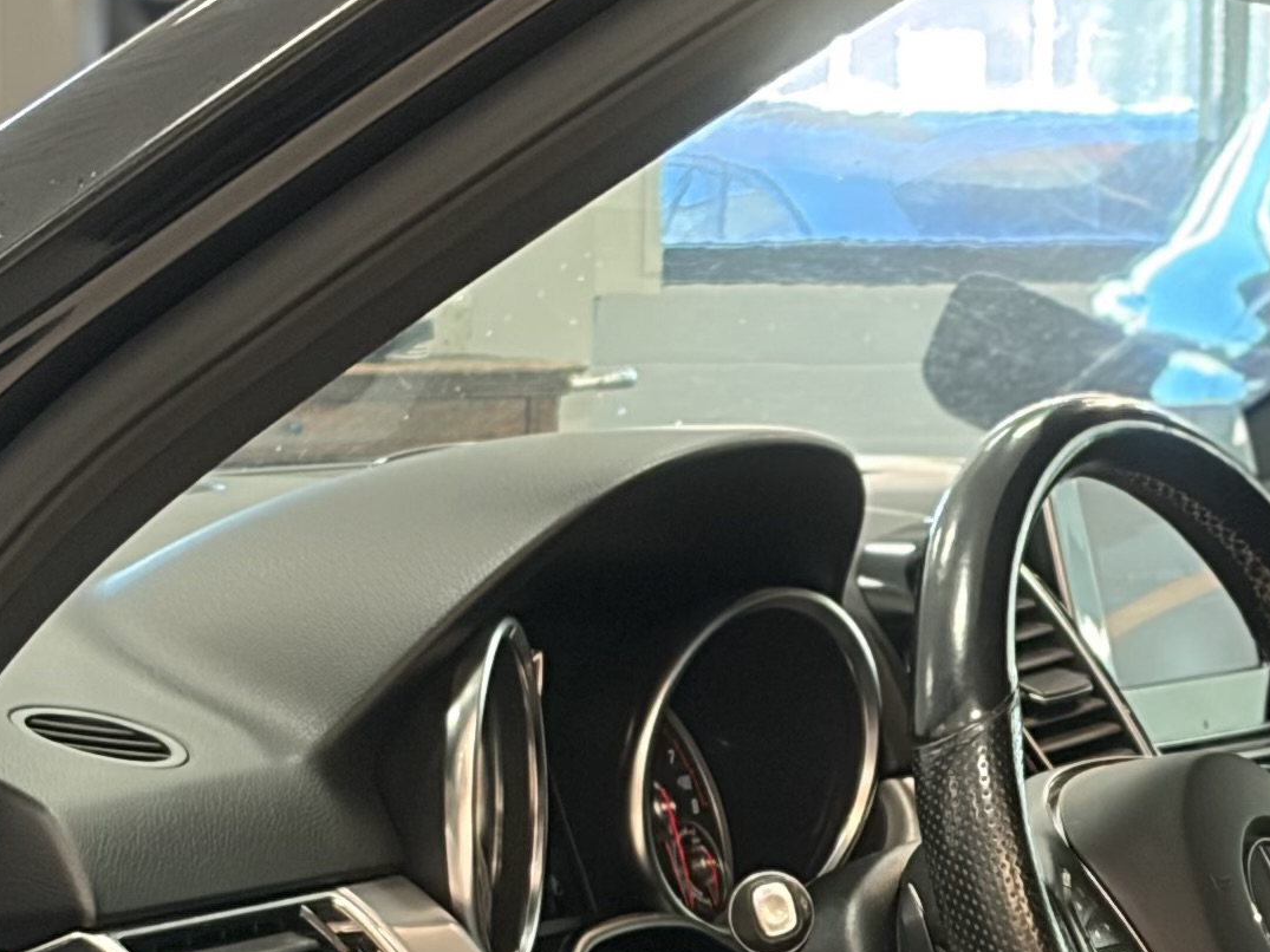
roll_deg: -0.4
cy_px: 1128
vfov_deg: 7.6
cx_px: 1015
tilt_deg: -7.4
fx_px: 7153
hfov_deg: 10.1
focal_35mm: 195
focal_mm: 5.96
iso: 200
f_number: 1.6
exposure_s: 1/40
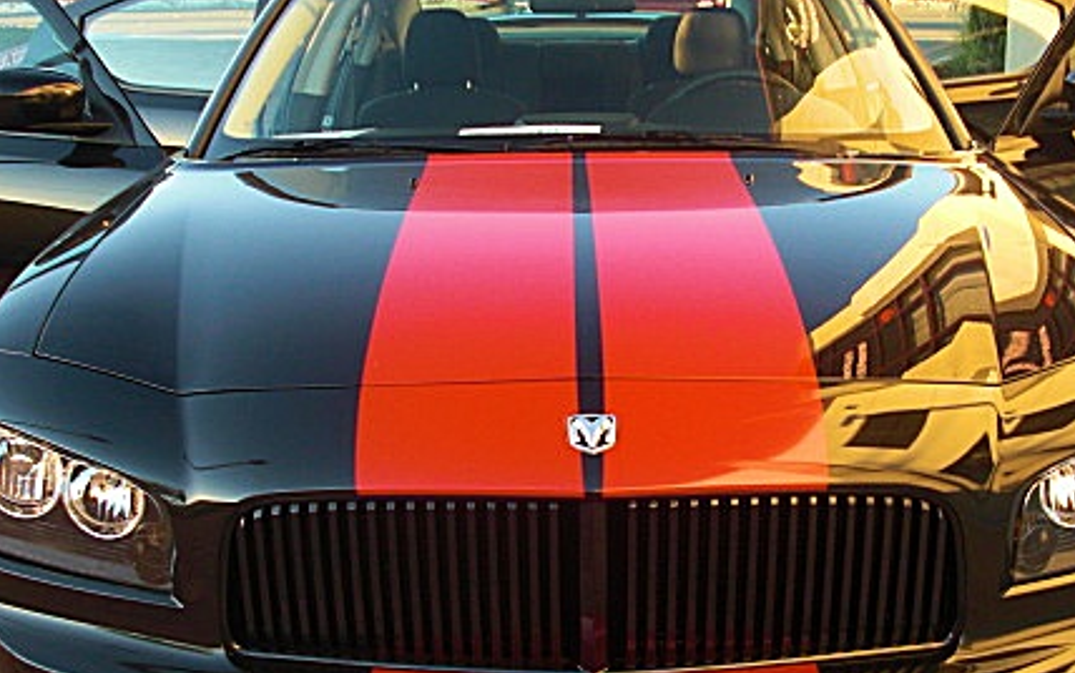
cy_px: 399
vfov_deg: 22.7
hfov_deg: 35.6
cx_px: 595
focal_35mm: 57
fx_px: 1671
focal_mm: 6.3
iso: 100
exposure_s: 1/100
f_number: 2.8
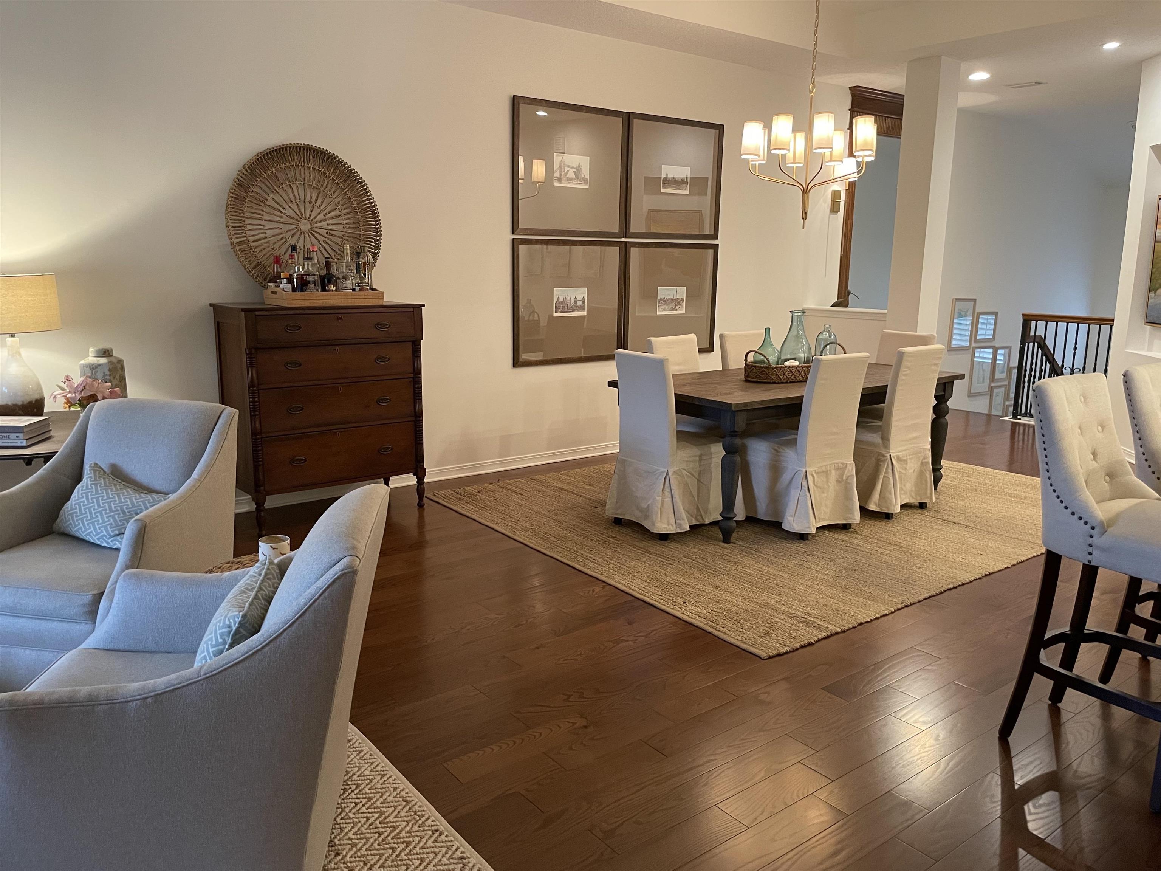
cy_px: 436
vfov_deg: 53.1
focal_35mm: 26
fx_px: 872
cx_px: 580
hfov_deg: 67.3
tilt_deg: -11.8
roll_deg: -0.4
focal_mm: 4.2
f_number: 1.6
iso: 400
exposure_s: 1/60
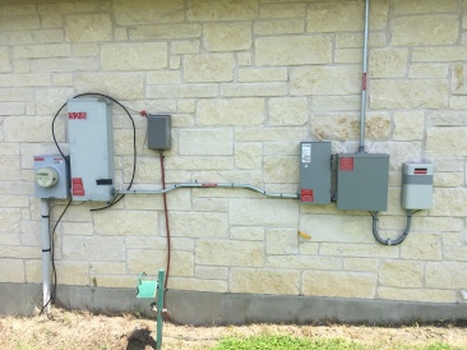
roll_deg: +1.1
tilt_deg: -6.5
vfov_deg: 48.2
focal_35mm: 29
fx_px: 391
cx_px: 234
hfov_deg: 61.7
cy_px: 175
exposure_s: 1/769
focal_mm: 4.15
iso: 25
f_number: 2.2
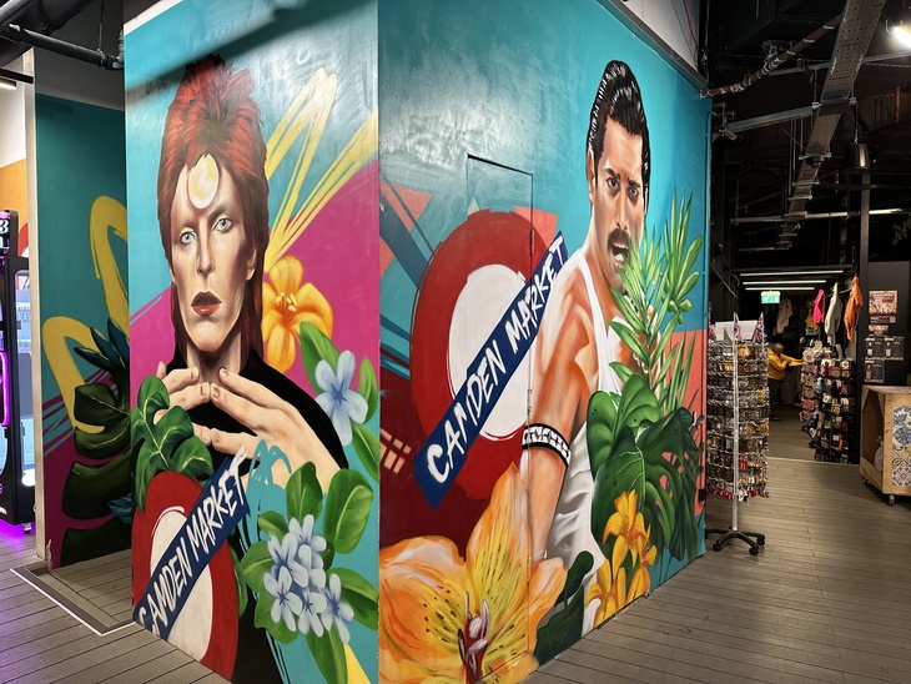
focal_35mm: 24
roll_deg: -0.4
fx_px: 632
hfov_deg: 71.6
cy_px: 342
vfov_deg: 56.8
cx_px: 456
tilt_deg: -2.5
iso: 125
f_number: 1.78
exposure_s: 1/100
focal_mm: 6.86
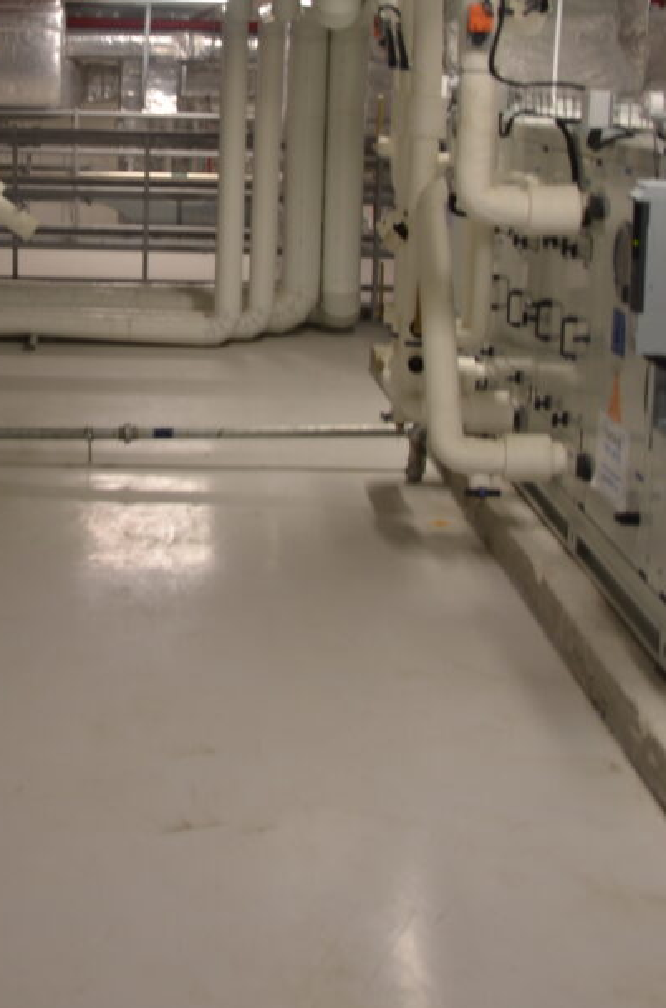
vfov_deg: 31.3
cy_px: 229
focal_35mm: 63
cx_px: 83
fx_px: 1758
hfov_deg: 21.0
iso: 125
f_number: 3.5
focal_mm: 22
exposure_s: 1/10
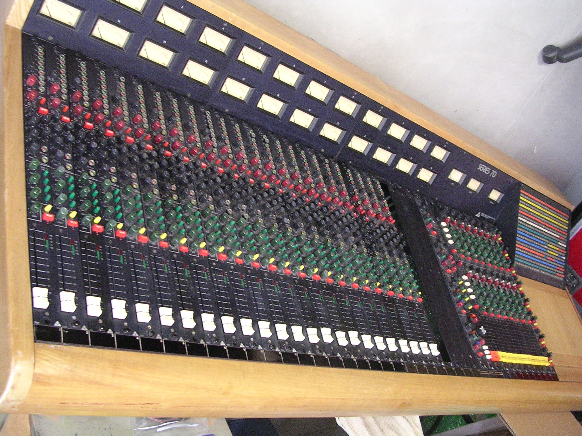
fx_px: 639
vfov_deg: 37.7
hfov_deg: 49.0
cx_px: 291
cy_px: 218
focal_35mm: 38
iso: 400
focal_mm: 5.8
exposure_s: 1/3.2
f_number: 2.8
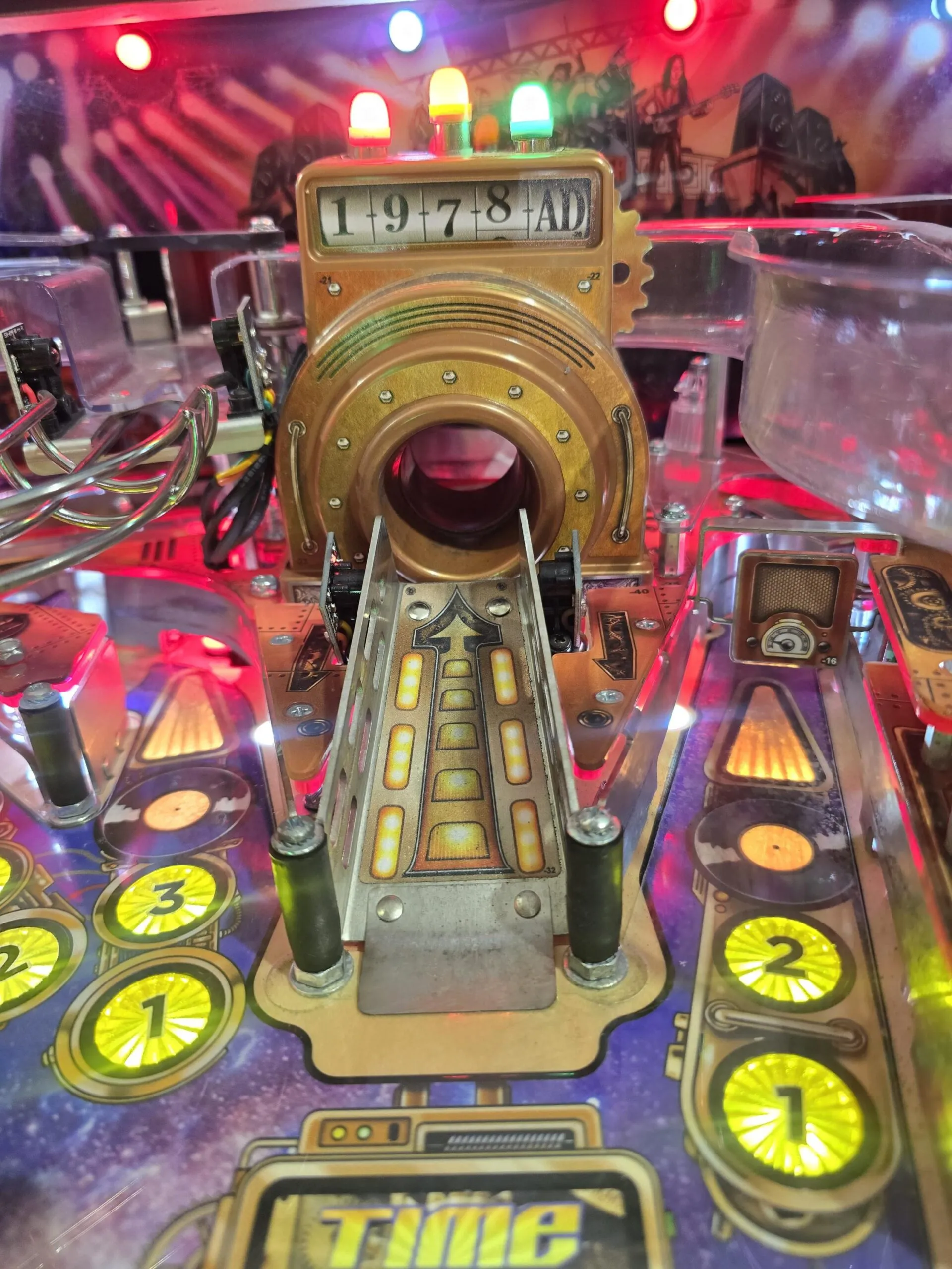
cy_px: 634
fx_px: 843
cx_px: 476
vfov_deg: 73.9
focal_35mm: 23
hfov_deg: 58.9
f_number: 1.7
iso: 125
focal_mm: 6.3
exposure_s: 1/100
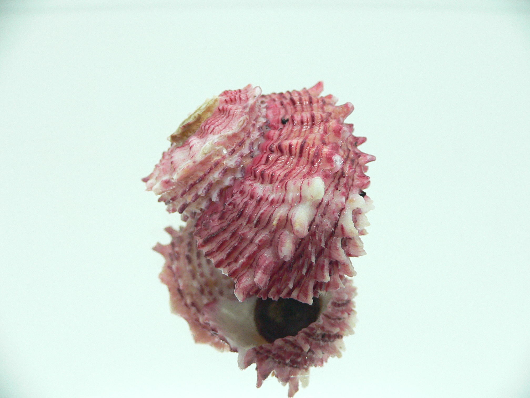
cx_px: 265
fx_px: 536
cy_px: 199
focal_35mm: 35
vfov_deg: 40.7
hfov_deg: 52.6
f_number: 2.8
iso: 200
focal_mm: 4.6
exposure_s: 1/50
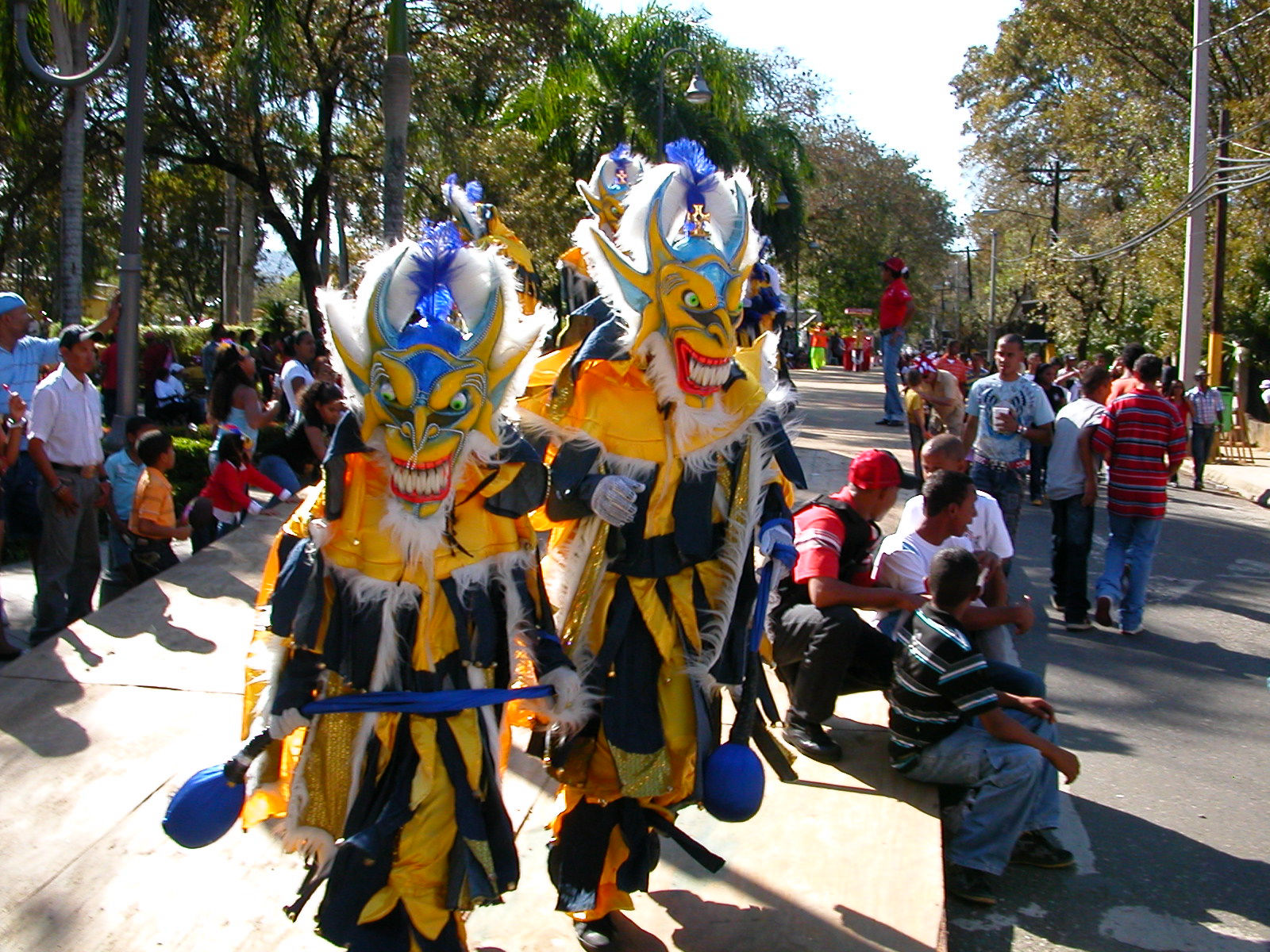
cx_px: 635
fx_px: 1357
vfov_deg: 38.7
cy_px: 476
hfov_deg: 50.1
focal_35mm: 37
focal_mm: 5.6
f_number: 4.5
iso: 100
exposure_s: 1/257
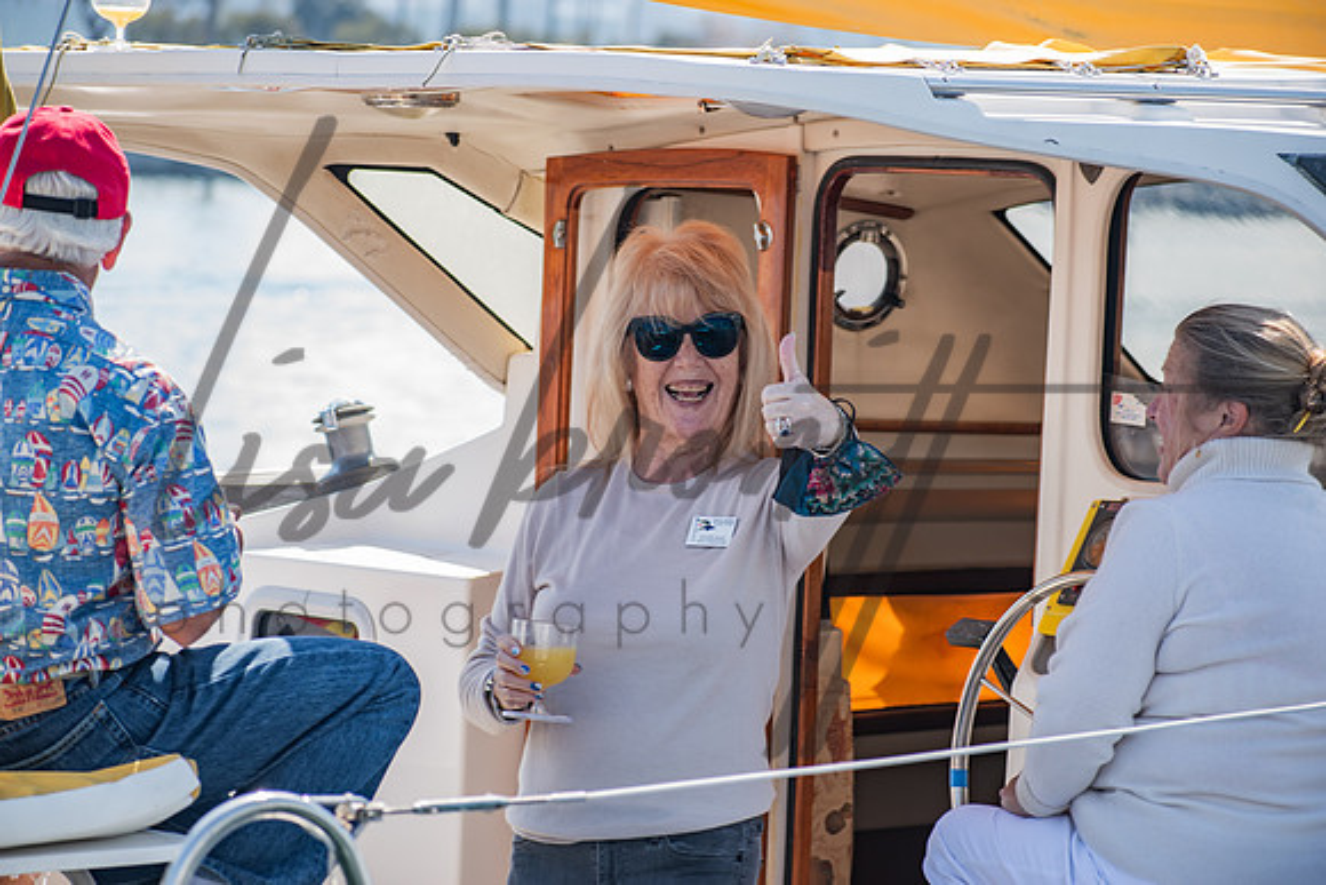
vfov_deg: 7.5
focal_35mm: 183
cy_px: 442
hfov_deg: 11.2
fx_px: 6742
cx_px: 663
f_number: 5.6
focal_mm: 122
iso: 100
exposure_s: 1/200
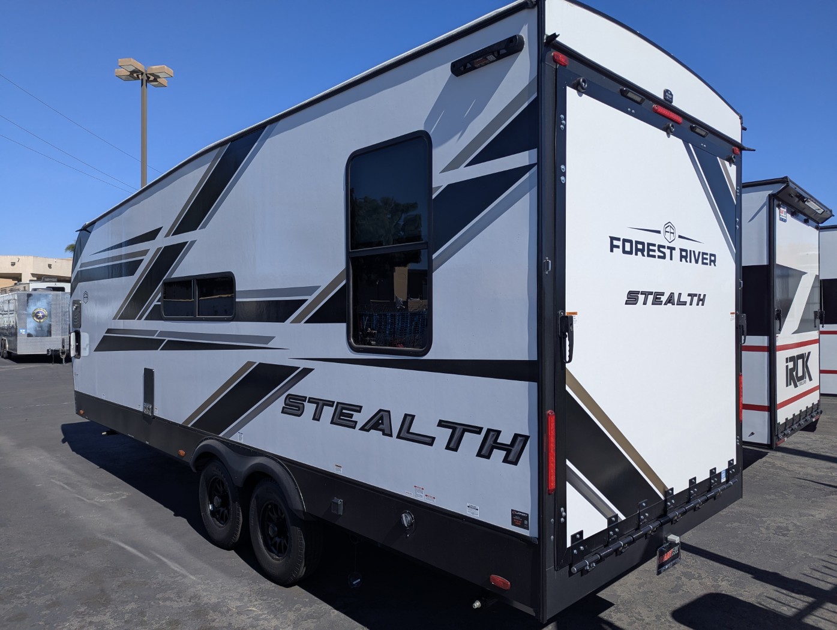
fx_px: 581
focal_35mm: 24
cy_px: 315
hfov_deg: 71.5
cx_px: 418
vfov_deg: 56.9
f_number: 1.85
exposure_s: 1/3333
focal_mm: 6.81
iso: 49
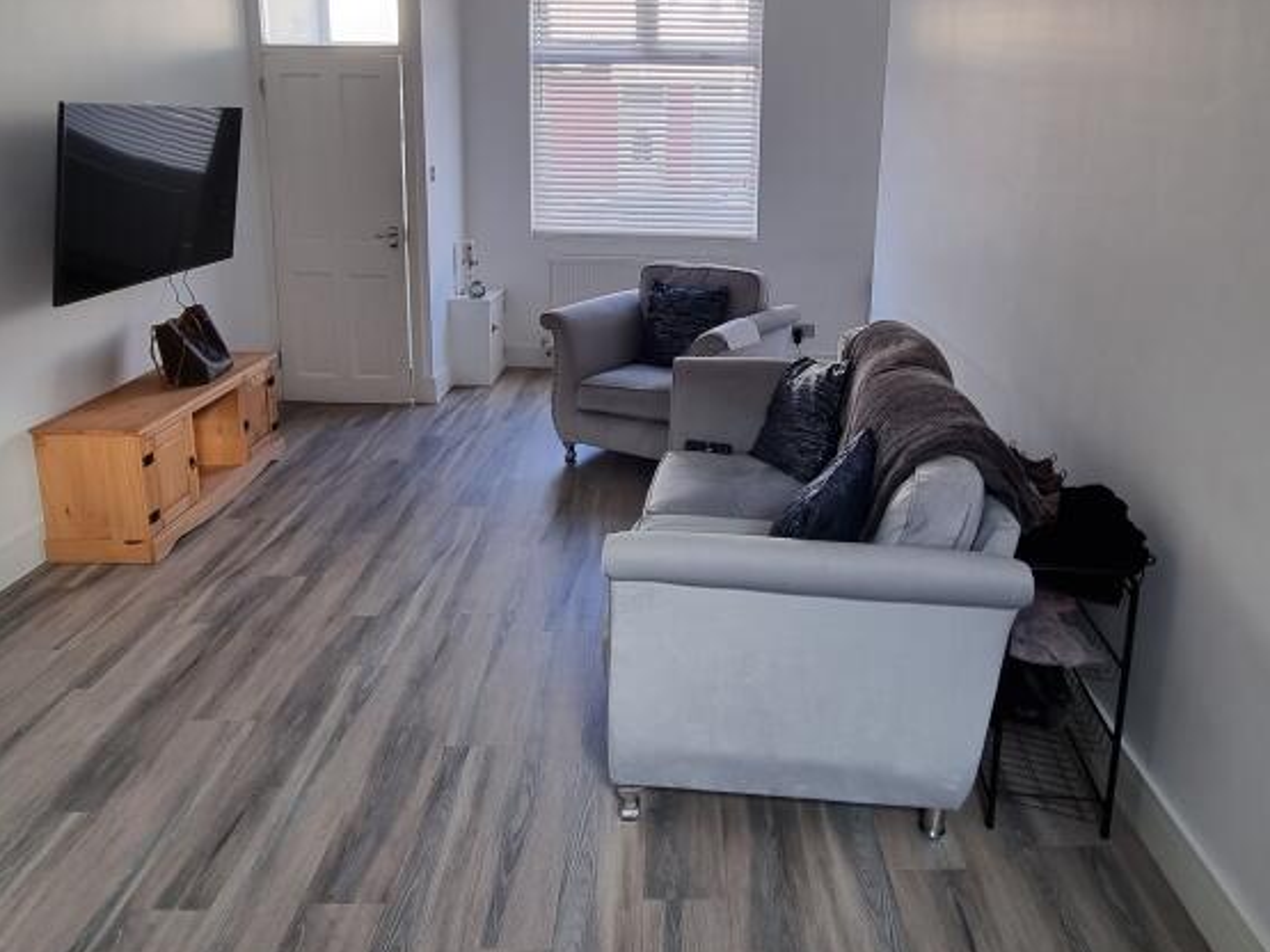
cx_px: 691
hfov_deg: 71.5
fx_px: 880
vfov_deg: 55.7
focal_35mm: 24
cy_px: 320
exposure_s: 1/50
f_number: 2.2
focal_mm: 2.2
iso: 64
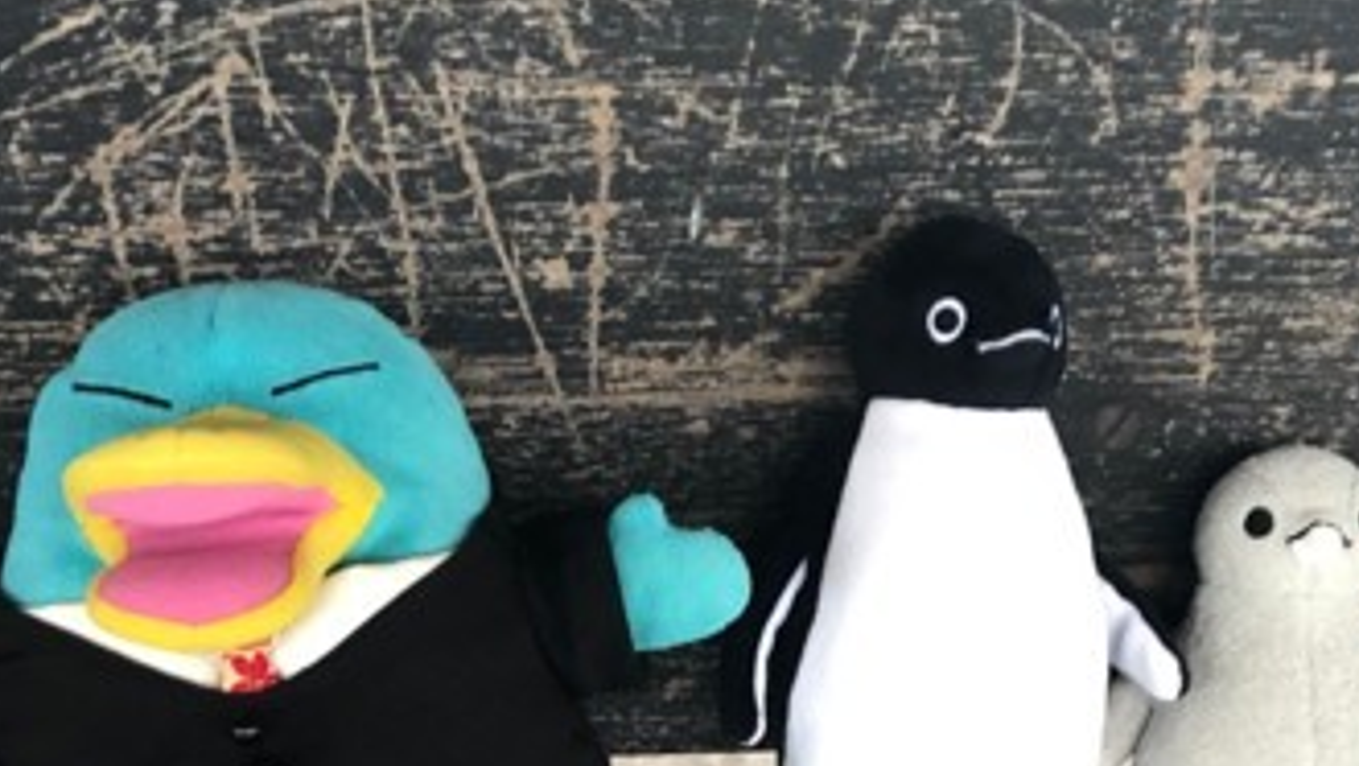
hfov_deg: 28.6
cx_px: 758
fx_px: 2668
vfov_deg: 15.8
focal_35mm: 74
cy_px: 898
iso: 50
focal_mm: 3.99
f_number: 1.8
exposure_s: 1/15
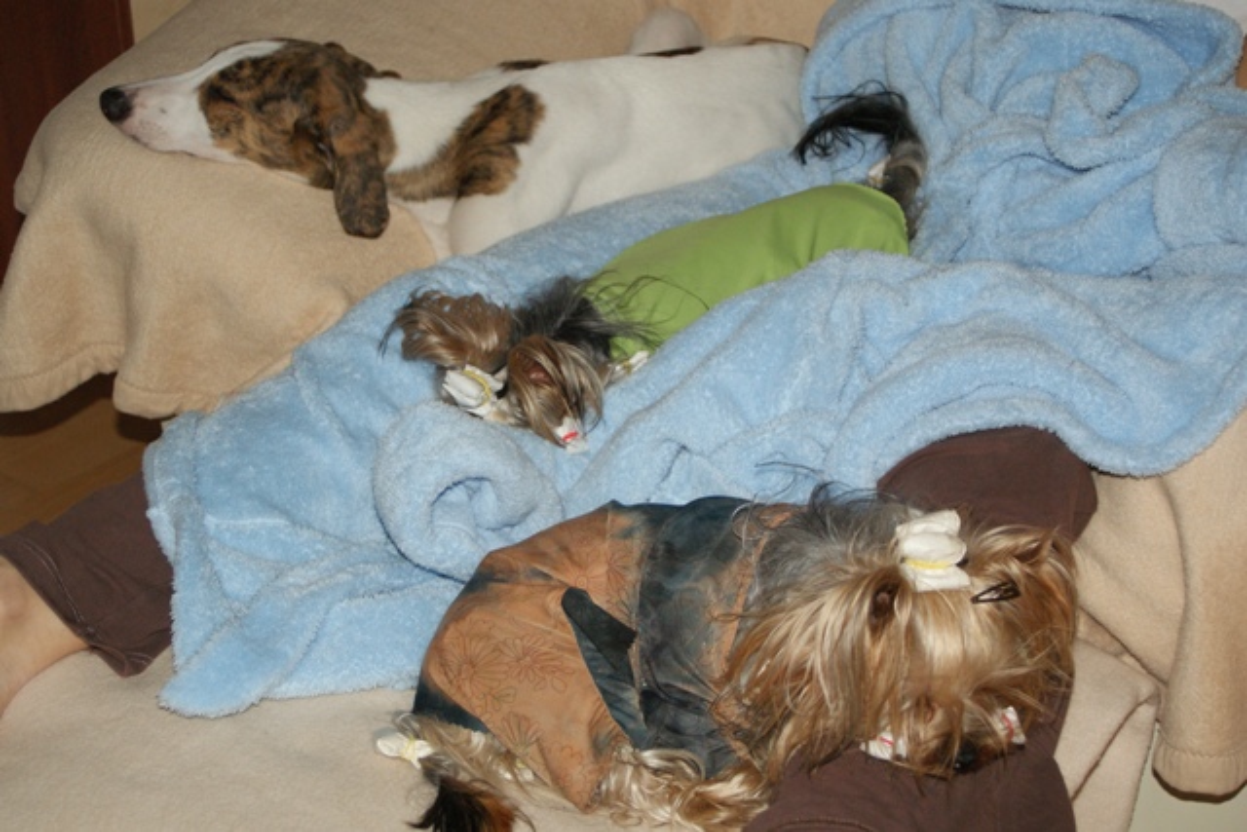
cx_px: 624
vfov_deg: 20.2
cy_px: 416
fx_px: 2339
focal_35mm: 68
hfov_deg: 29.9
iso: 400
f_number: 5.6
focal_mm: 45
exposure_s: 1/80
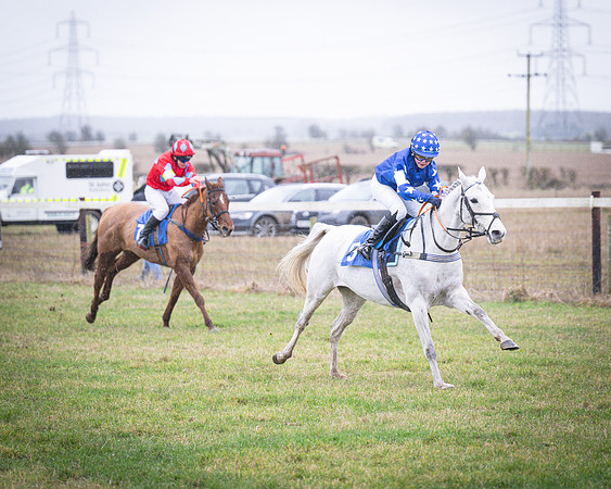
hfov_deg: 12.1
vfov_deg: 9.7
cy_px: 243
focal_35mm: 160
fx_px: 2884
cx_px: 321
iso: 1250
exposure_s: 1/1000
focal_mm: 110
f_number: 2.8
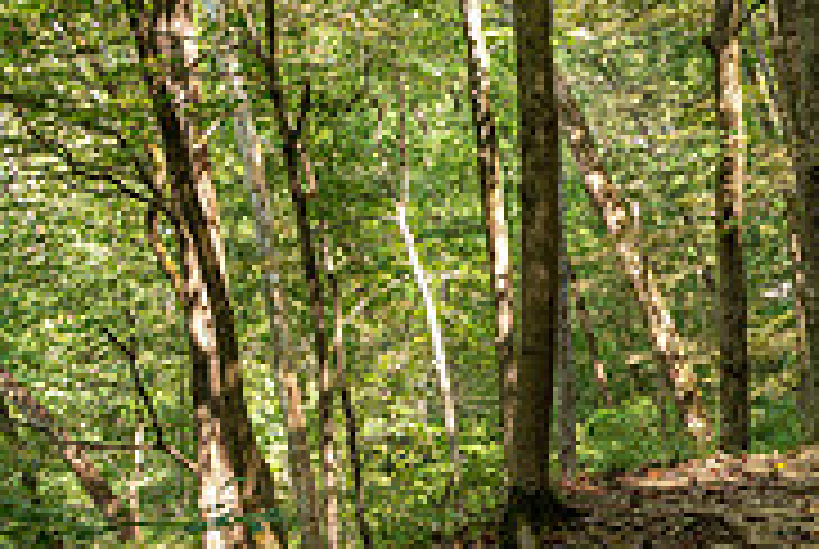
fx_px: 2028
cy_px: 317
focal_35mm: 89
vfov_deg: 15.4
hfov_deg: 22.0
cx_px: 819
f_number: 8
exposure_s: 1/125
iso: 800
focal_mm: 28
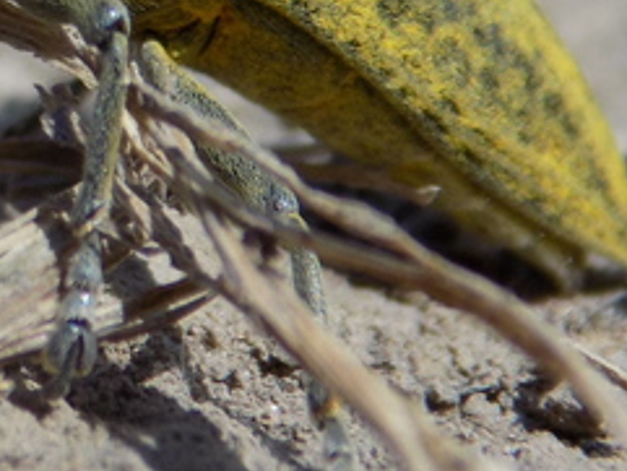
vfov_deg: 3.5
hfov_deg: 4.7
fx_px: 7575
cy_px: -330
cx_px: -168
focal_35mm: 418
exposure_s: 1/500
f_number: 4.8
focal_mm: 20.9
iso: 80
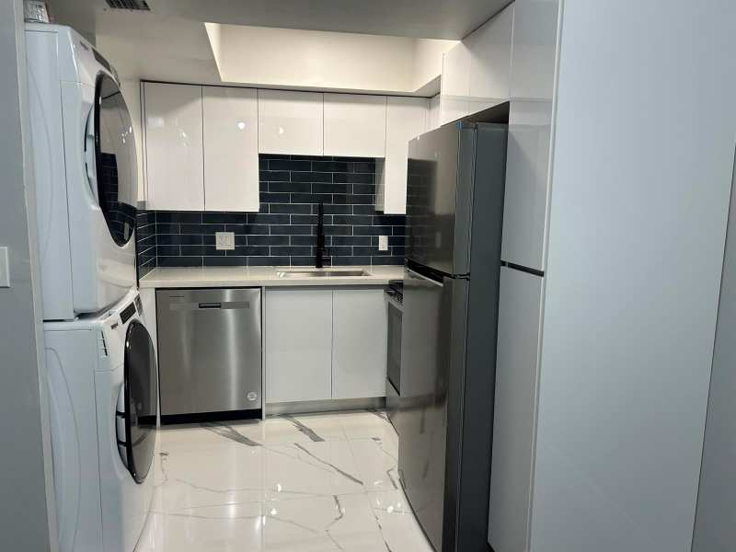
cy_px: 276
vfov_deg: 53.1
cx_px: 368
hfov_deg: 67.3
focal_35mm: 26
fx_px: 553
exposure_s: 1/105
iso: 64
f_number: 1.5
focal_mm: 5.7
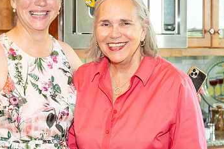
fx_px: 647
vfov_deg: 13.2
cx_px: 80
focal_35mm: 104
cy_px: 58
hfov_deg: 19.6
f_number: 5.6
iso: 800
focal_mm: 63
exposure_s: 1/125
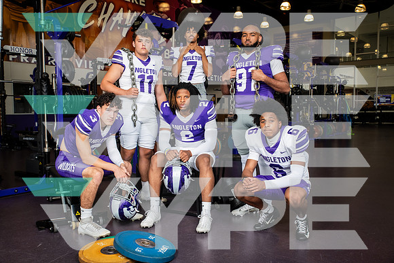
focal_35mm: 34
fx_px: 372
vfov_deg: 38.9
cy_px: 132
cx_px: 197
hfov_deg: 55.8
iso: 800
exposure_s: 1/250
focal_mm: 34
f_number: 7.1
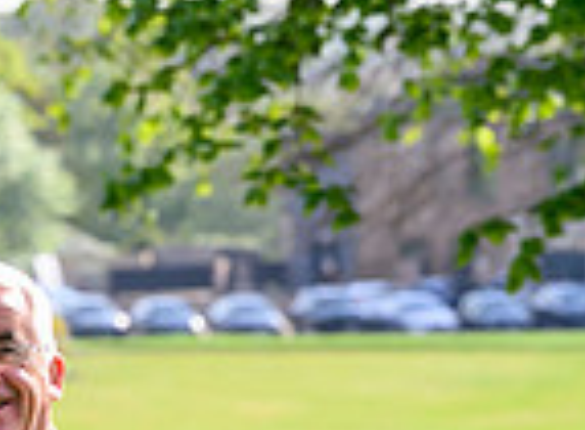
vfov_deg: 3.0
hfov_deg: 4.0
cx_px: -574
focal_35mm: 492
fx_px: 8252
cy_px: 776
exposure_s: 1/1000
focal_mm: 105
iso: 500
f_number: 5.6
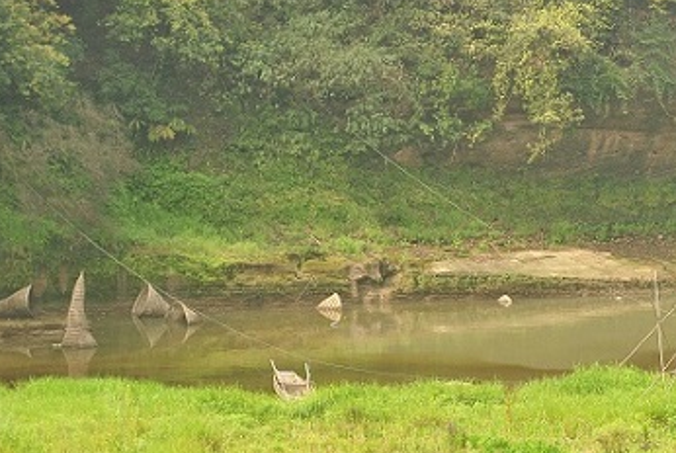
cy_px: 285
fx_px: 2615
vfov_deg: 9.9
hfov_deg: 14.7
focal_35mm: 139
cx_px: 445
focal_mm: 46
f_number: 8
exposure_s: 1/125
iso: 100
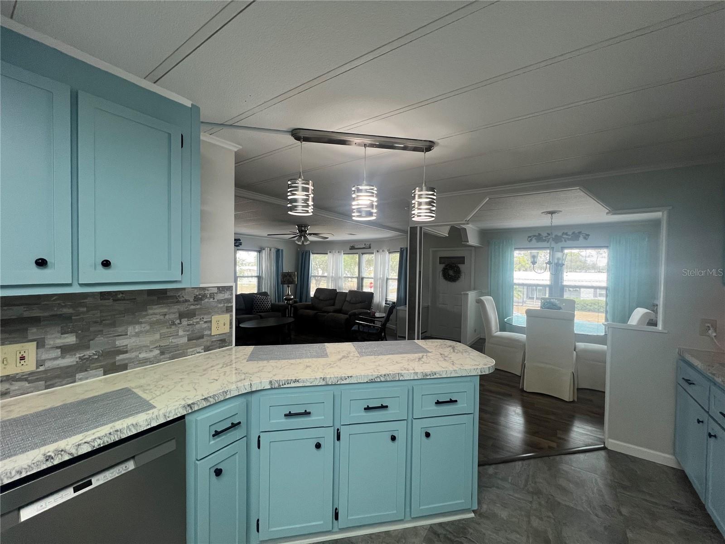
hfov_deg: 106.2
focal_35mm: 13
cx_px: 362
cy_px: 272
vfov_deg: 89.9
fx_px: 272
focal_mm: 1.57
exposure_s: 1/120
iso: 200
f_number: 1.8
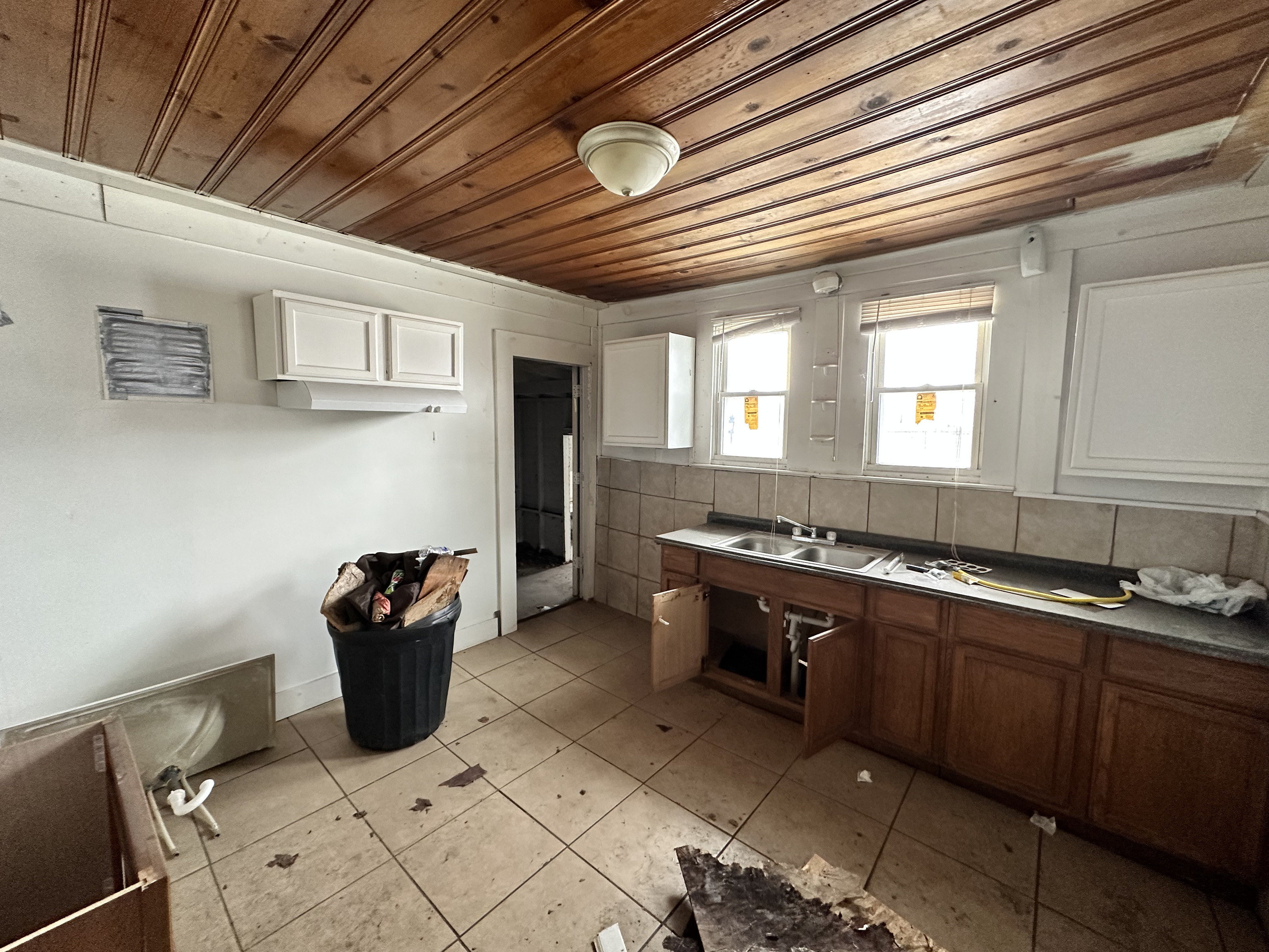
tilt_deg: -6.4
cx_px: 634
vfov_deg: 85.7
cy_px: 476
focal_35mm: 14
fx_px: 513
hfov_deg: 102.1
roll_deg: -0.4
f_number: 2.2
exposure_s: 1/60
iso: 400
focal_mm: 2.22
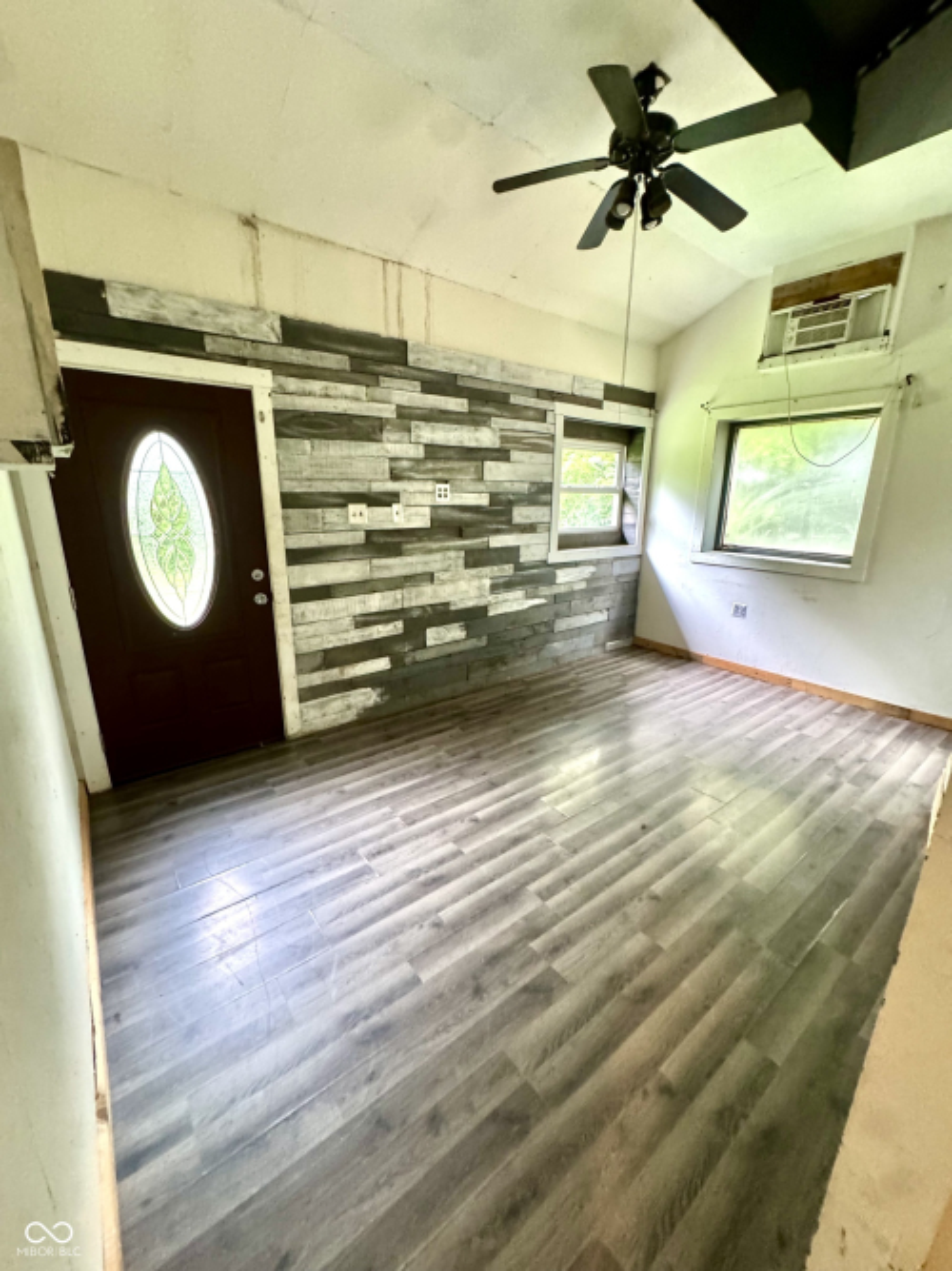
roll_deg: -1.9
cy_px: 636
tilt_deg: -14.6
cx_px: 476
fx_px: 514
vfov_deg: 102.1
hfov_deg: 85.7
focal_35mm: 14
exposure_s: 1/60
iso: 800
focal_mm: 2.22
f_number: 2.2
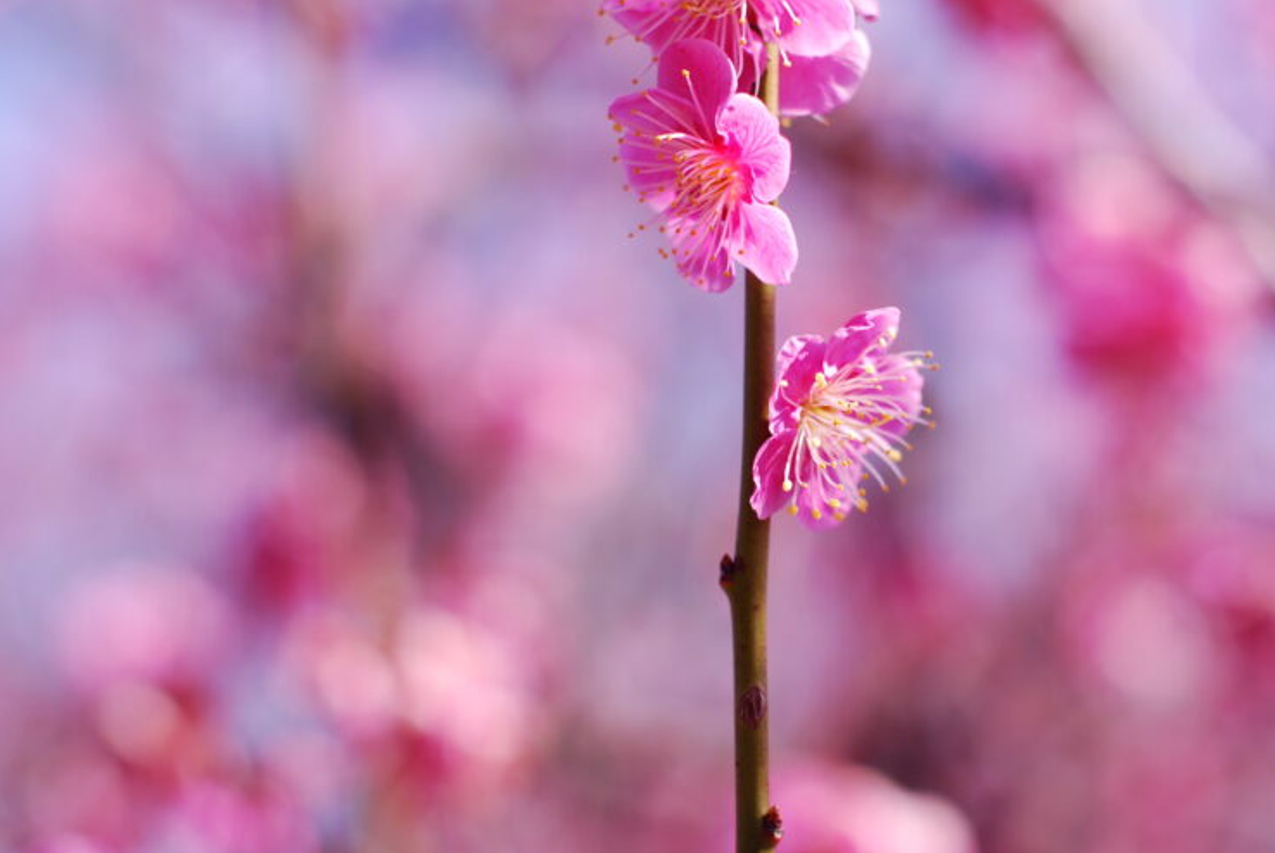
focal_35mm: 104
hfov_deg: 19.6
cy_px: 424
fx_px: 3688
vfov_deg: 13.2
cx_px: 824
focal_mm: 50
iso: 100
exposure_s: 1/800
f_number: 2.8
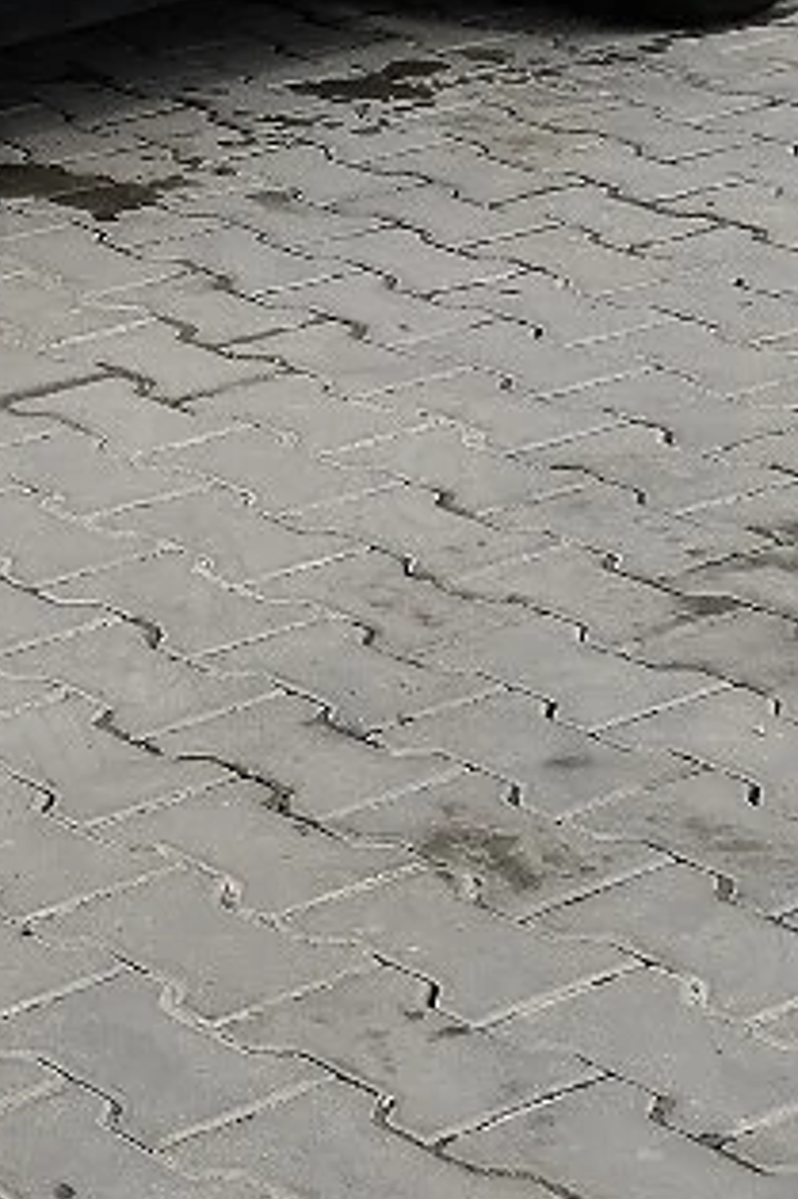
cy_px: -128
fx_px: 4260
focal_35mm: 128
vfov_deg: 15.6
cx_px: -653
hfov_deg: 10.1
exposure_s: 1/1667
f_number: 1.8
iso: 50
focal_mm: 4.22
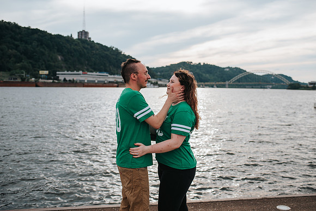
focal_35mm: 37
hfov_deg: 51.4
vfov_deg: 35.6
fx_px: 328
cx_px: 163
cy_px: 102
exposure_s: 1/1000
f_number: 3.2
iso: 100
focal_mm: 35
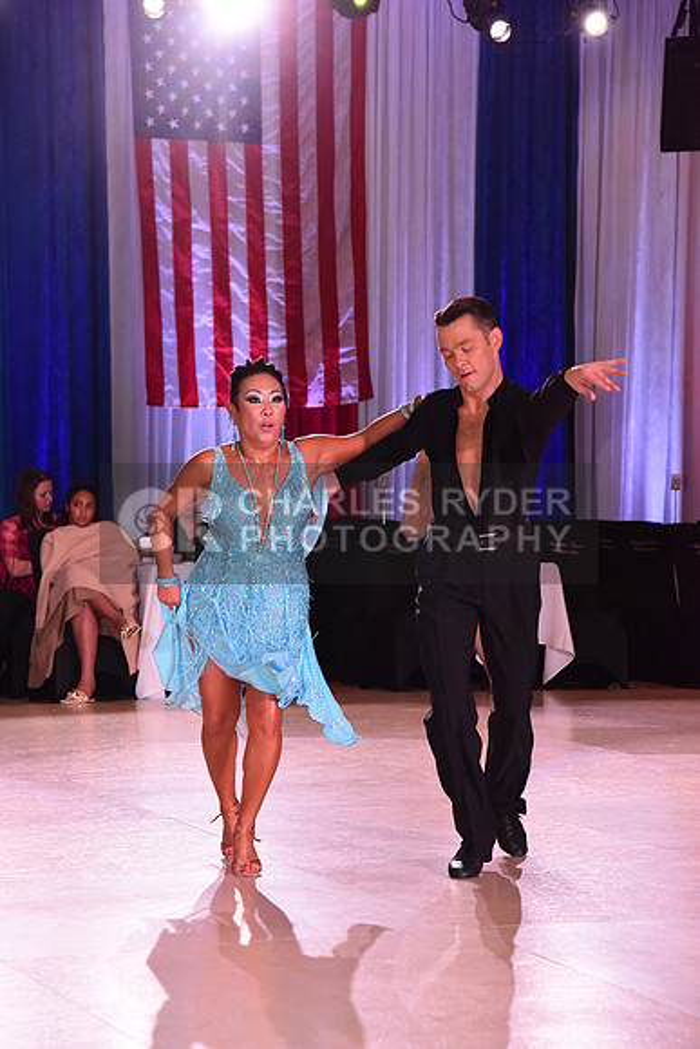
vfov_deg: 21.5
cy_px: 524
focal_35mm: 95
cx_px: 350
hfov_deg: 14.4
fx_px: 2769
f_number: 6.3
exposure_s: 1/320
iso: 2500
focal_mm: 95
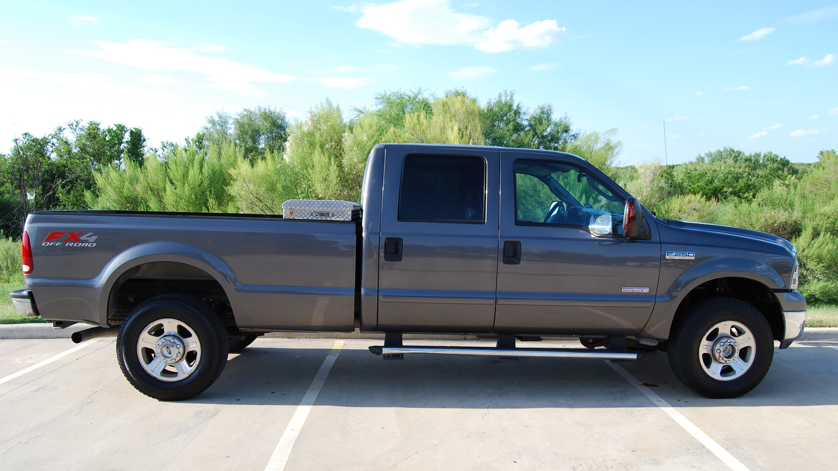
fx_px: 644
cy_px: 270
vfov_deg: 40.1
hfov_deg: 66.1
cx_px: 418
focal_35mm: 29
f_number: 6.3
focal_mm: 18
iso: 100
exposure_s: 1/160
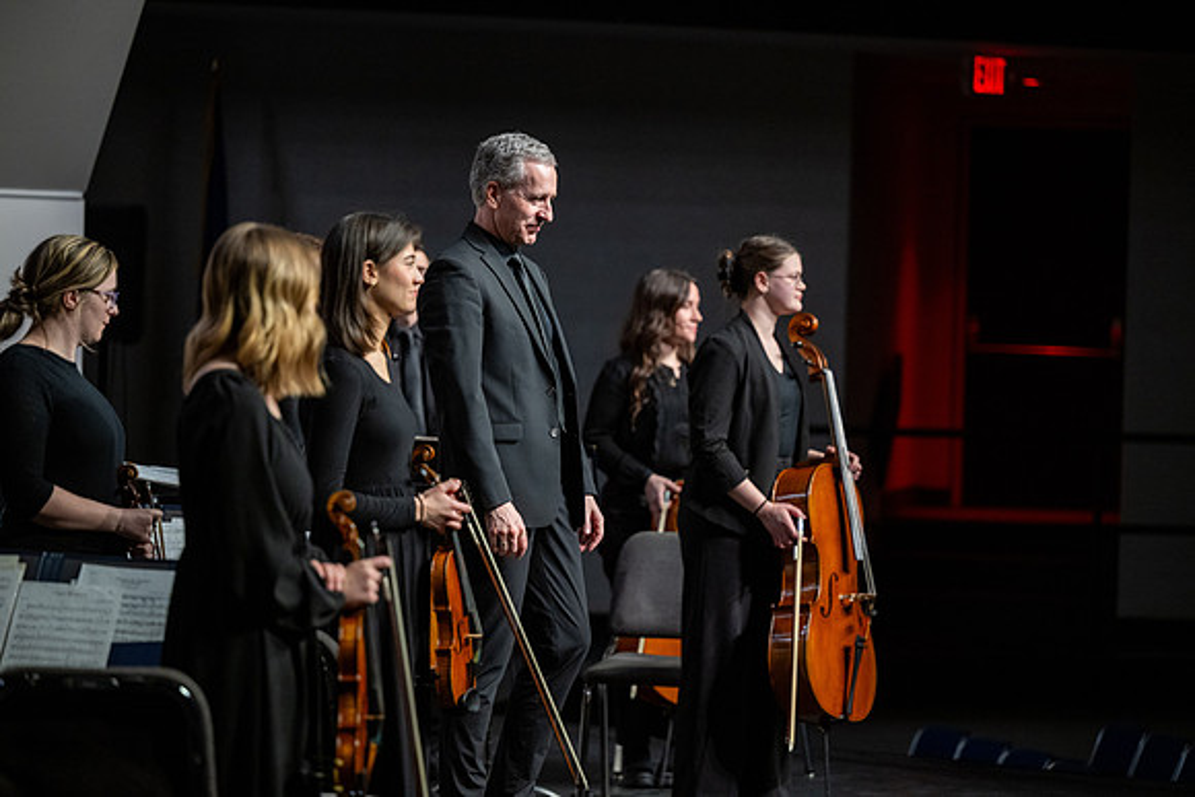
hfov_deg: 15.2
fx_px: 4482
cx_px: 598
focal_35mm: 135
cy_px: 398
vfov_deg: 10.2
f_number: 2.8
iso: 1600
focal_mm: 135
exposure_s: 1/400
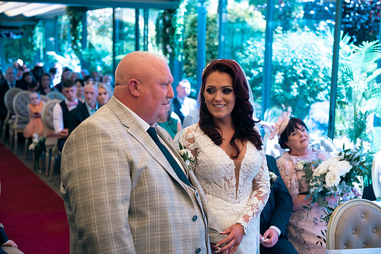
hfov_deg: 38.2
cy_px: 127
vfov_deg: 26.0
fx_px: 550
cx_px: 190
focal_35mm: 52
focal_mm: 52
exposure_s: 1/250
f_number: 3.5
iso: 250
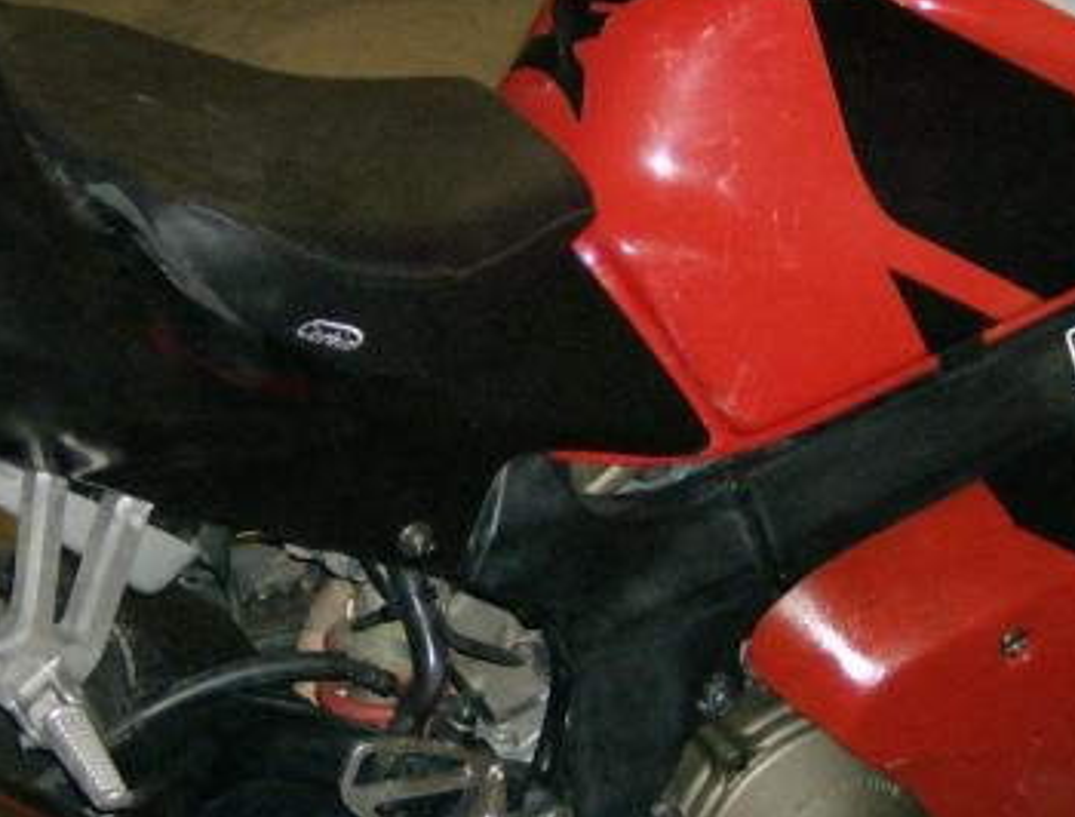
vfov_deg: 14.3
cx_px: 290
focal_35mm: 104
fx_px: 3245
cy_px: 304
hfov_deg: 18.7
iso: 200
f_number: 2.8
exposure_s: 1/60
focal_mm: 6
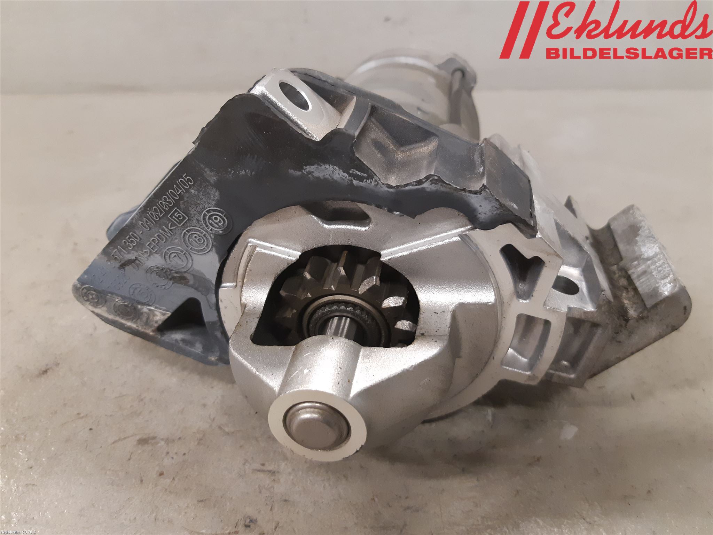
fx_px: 536
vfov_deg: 53.1
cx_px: 356
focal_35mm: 26
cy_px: 268
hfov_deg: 67.3
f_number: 1.7
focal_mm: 3.93
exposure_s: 1/50
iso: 250
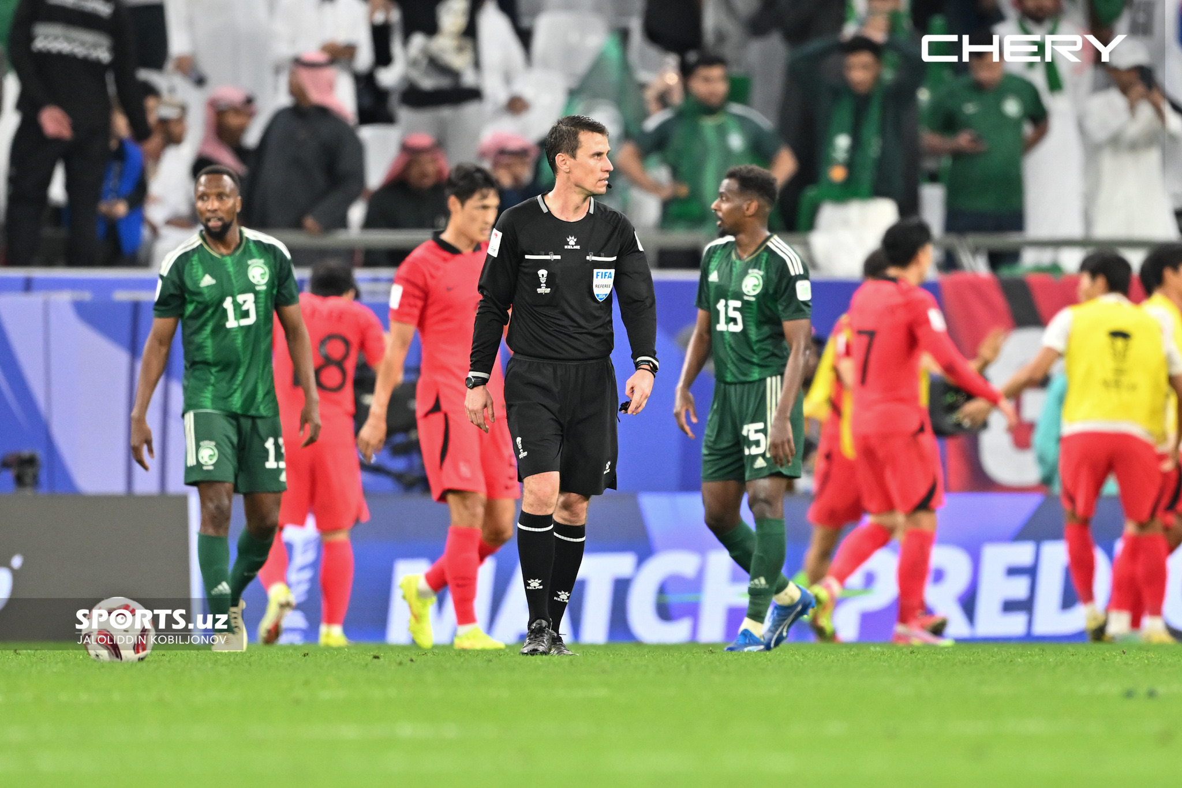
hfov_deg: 5.2
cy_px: 394
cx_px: 591
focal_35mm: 400
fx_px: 13131
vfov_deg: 3.4
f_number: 2.8
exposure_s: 1/1000
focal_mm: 400
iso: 1600
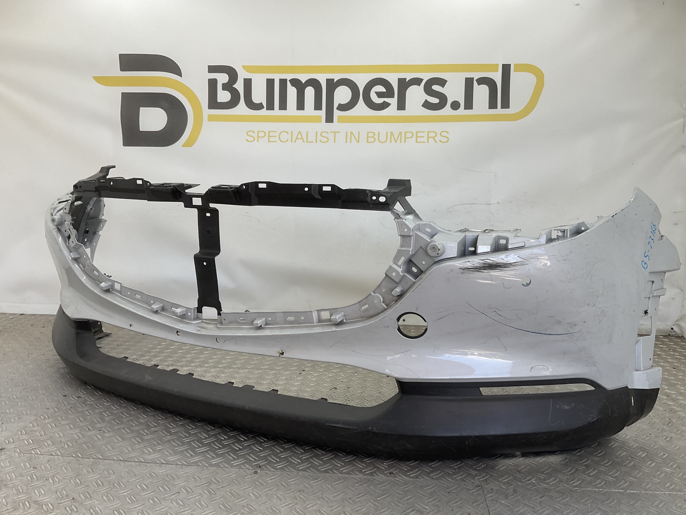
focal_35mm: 29
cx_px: 343
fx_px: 575
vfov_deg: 48.2
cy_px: 258
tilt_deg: -7.8
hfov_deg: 61.7
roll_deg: -4.2
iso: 16
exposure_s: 1/132
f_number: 1.8
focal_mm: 3
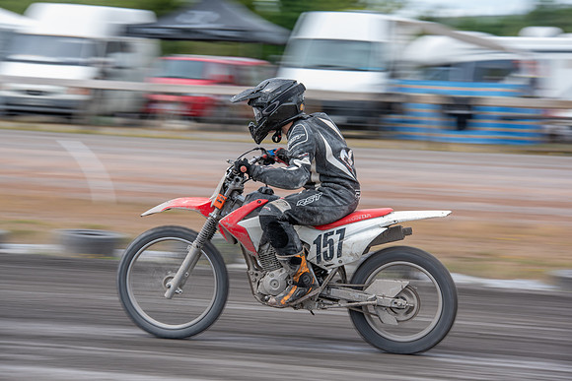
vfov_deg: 9.8
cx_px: 286
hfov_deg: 14.7
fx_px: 2225
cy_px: 190
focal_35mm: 140
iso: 200
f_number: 8
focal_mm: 140
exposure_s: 1/160
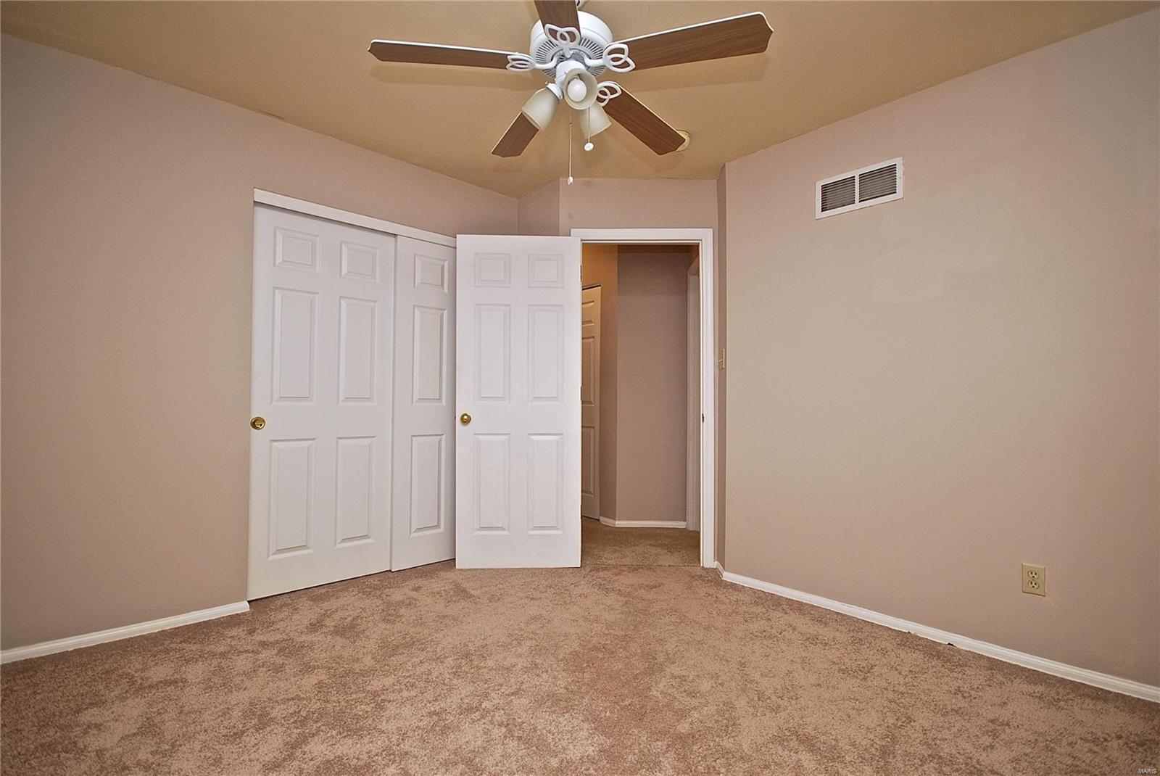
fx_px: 484
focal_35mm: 15
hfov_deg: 100.3
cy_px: 388
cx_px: 580
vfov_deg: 77.4
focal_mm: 10
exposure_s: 1/60
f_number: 4
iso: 200
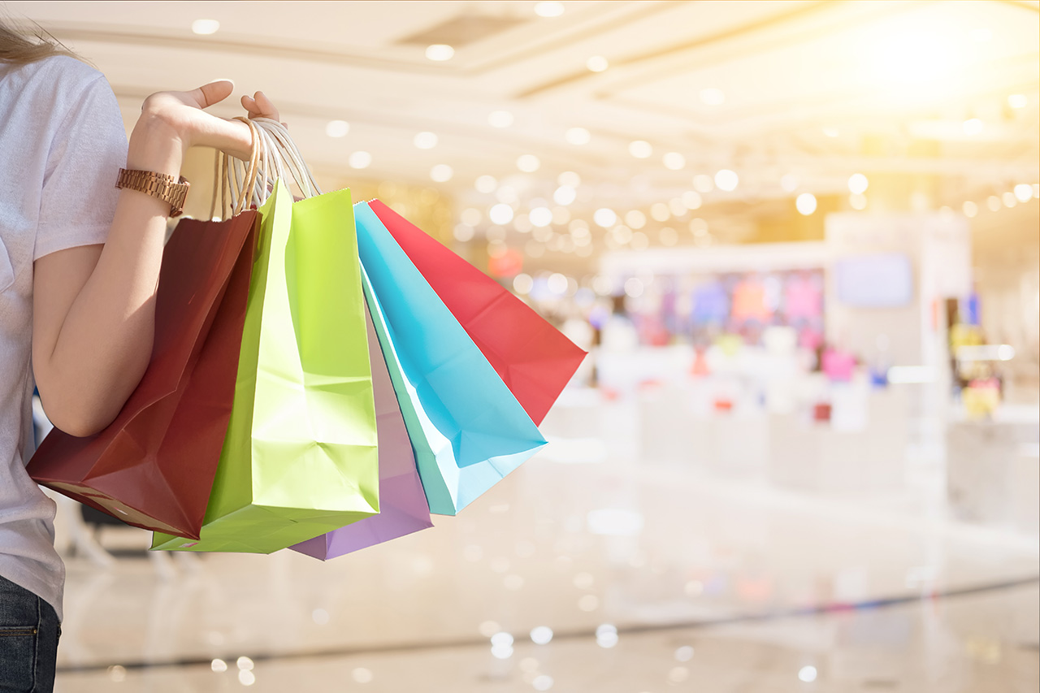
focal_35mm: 53
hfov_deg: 37.5
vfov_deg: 25.5
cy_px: 346
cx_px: 520
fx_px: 1531
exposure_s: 1/170
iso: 200
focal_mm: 35
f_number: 2
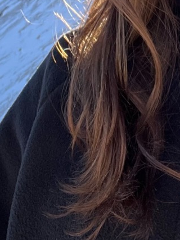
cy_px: -102
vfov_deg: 18.3
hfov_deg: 15.2
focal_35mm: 97
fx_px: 673
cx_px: 133
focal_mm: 2.71
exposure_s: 1/289
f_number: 2.2
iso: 32
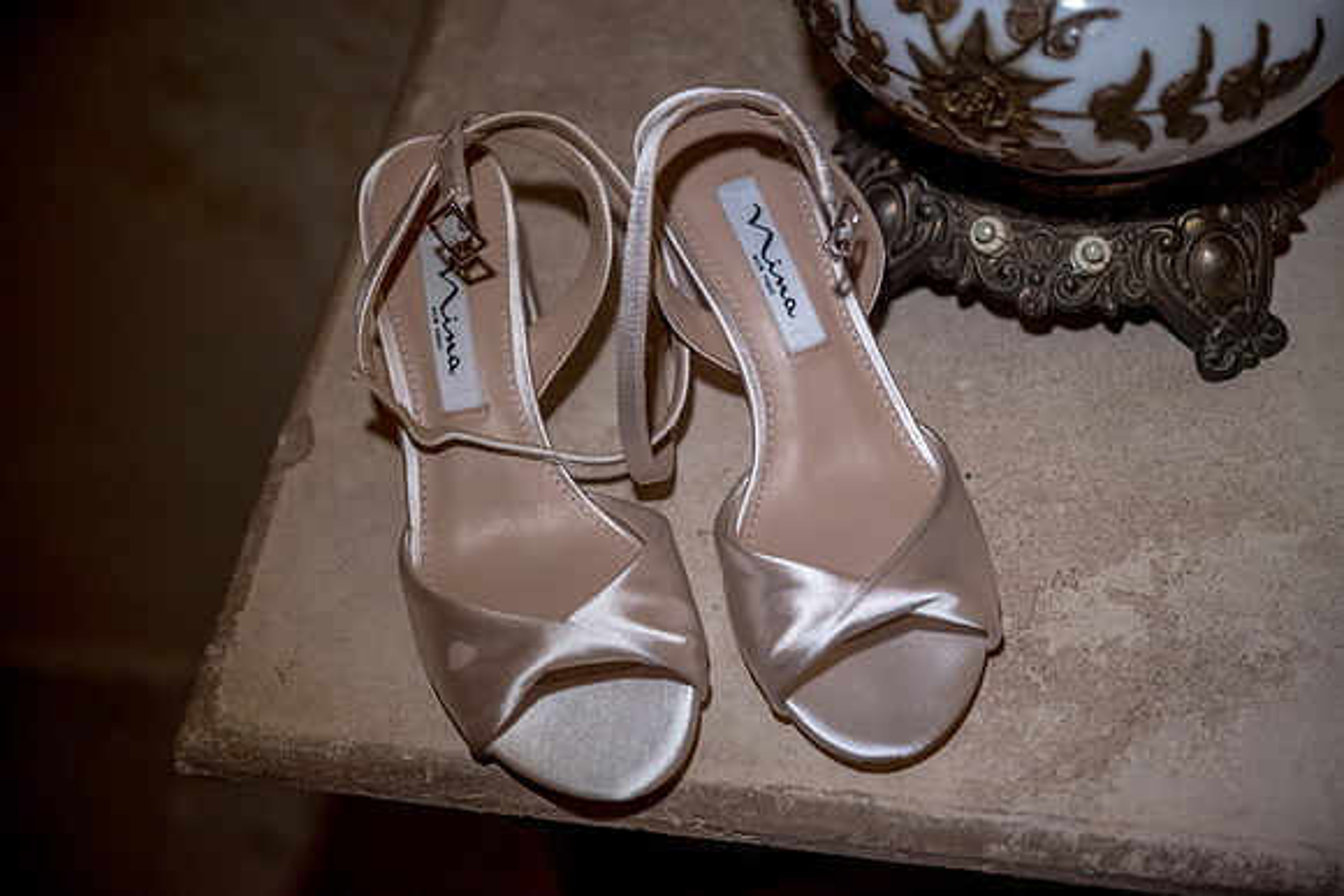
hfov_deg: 33.4
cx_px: 672
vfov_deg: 22.6
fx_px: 2240
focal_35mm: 60
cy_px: 448
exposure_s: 1/200
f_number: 3.2
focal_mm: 60
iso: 2500
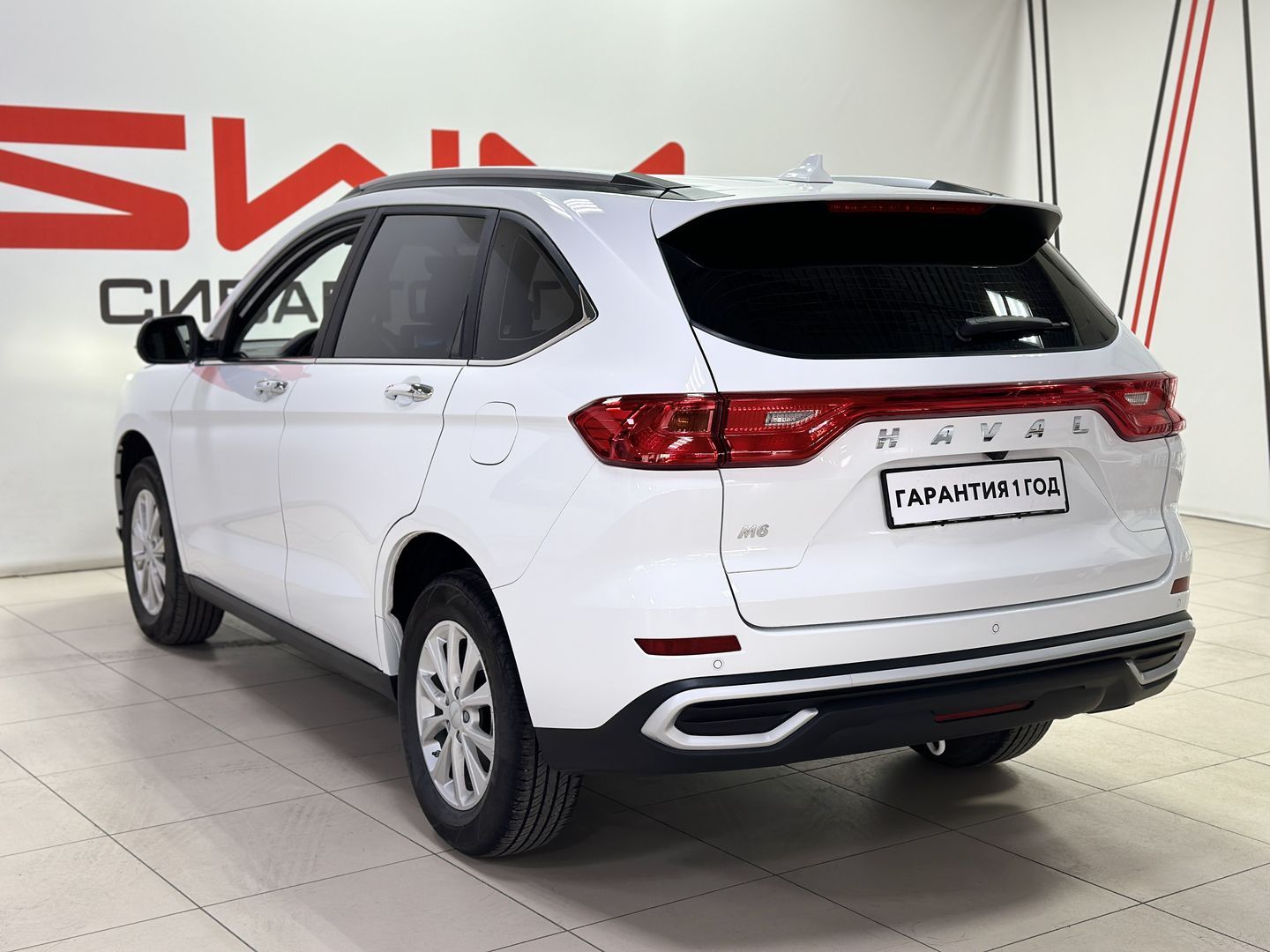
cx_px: 635
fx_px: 1761
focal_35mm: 48
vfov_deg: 30.3
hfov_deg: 39.7
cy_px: 476
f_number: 1.78
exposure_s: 1/100
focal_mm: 6.86
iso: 80
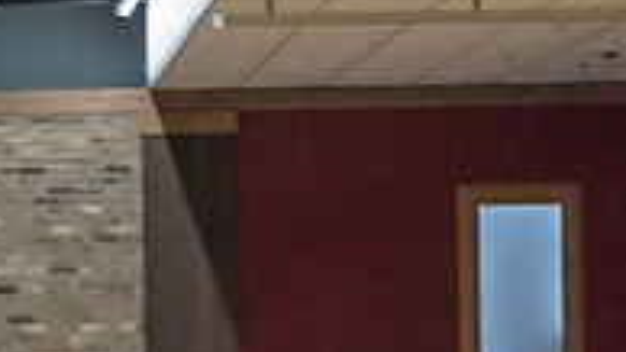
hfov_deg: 6.3
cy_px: 659
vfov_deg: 3.5
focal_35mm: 340
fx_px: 5642
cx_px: 413
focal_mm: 140
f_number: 3.5
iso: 4000
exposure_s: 1/800
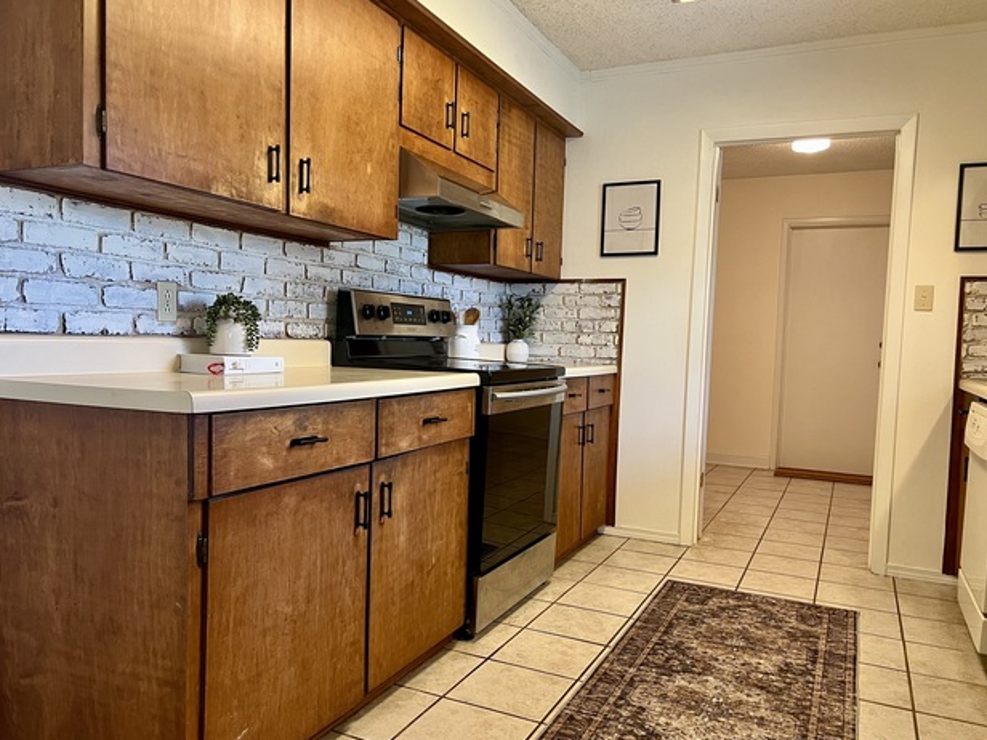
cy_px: 373
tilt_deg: -4.0
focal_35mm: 27
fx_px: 770
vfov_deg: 51.4
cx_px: 489
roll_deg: -2.0
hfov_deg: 65.3
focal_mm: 5.7
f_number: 1.5
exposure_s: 1/60
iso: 250
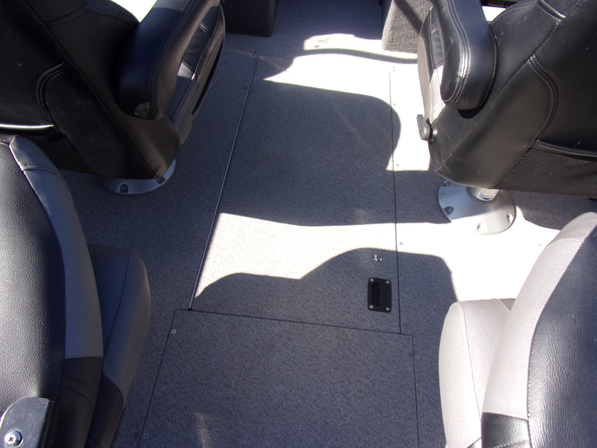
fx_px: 414
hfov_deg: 71.6
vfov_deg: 56.8
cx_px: 298
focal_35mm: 24
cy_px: 224
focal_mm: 4.3
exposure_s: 1/300
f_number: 3.3
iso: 80
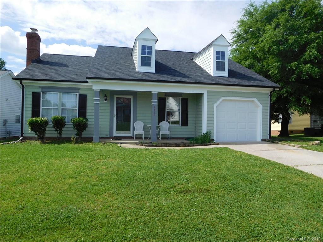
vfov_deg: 54.9
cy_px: 121
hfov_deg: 69.4
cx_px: 162
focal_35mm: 25
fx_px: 233
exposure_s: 1/1000
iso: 125
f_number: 3.4
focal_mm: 4.5
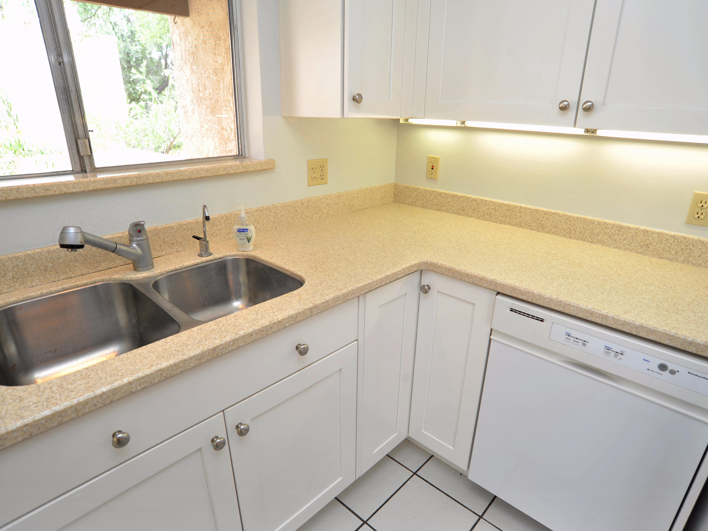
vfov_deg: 66.0
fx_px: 409
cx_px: 367
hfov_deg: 81.7
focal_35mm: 20
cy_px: 264
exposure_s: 1/30
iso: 400
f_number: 7.1
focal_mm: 18
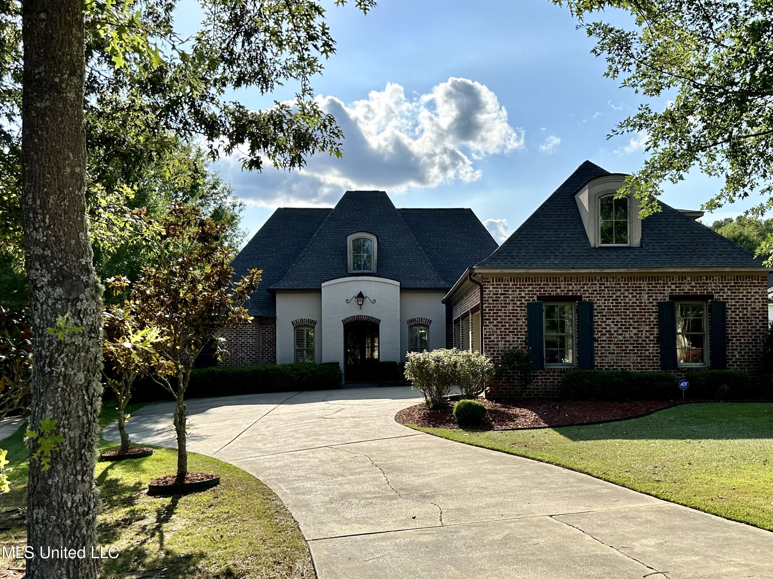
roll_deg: -0.7
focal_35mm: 24
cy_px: 290
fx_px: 536
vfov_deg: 56.8
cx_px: 386
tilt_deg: +1.6
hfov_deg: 71.6
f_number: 1.78
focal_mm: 6.86
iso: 80
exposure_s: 1/5848
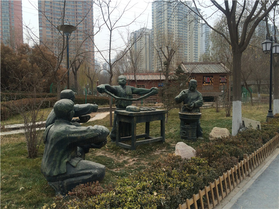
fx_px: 234
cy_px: 104
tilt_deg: -2.4
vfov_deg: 48.2
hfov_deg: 61.7
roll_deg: +2.1
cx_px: 140
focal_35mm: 29
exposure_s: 1/707
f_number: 2.2
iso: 32
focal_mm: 4.15
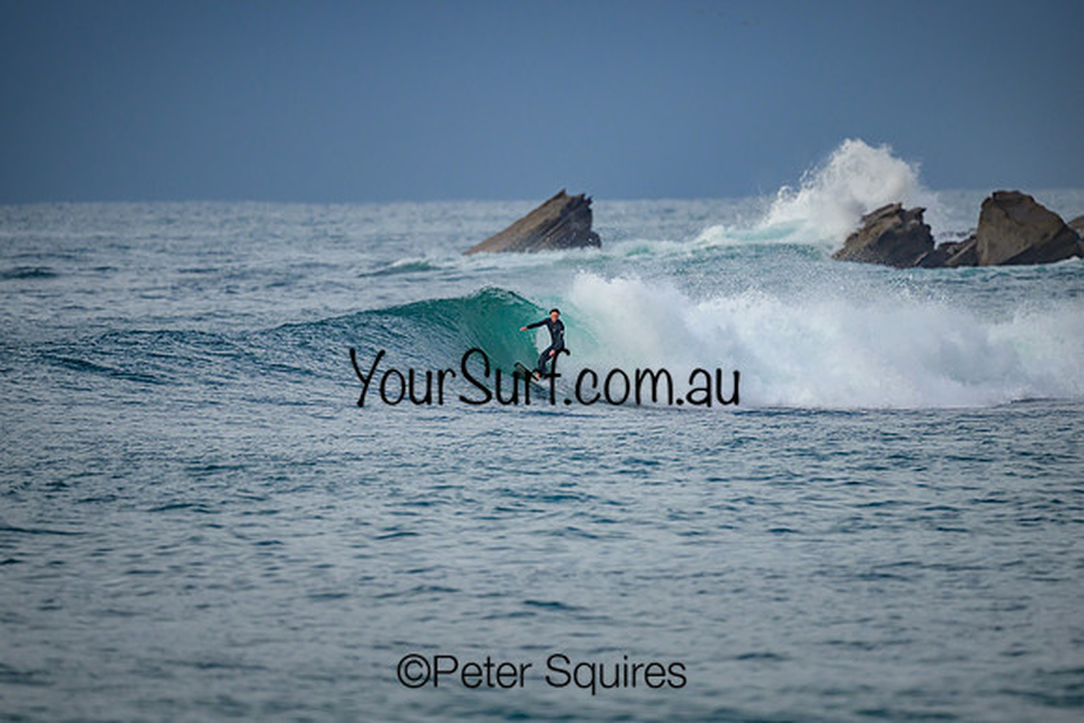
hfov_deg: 2.6
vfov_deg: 1.7
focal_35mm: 800
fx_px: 24093
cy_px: 362
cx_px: 542
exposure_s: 1/2000
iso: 640
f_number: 6.3
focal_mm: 800
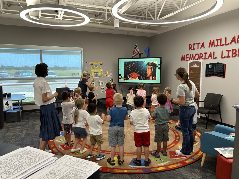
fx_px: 180
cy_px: 90
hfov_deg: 67.3
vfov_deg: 53.1
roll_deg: +0.7
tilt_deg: -7.0
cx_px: 120
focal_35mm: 26
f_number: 1.5
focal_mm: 5.7
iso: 80
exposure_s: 1/120
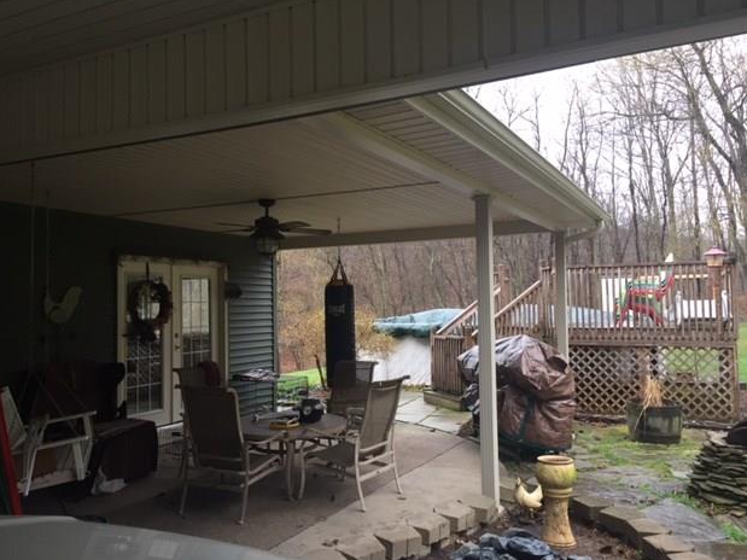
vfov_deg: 46.8
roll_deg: -0.1
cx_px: 366
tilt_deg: +3.1
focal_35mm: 30
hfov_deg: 60.0
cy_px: 285
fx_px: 647
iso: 64
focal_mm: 4.15
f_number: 2.2
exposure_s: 1/30
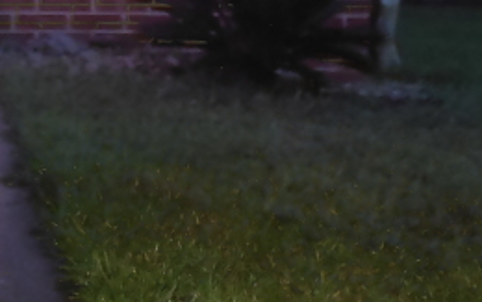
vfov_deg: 10.8
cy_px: 282
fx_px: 1591
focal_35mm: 121
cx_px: -41
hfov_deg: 16.7
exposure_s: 1/15
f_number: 3.7
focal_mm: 5.2
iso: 1600
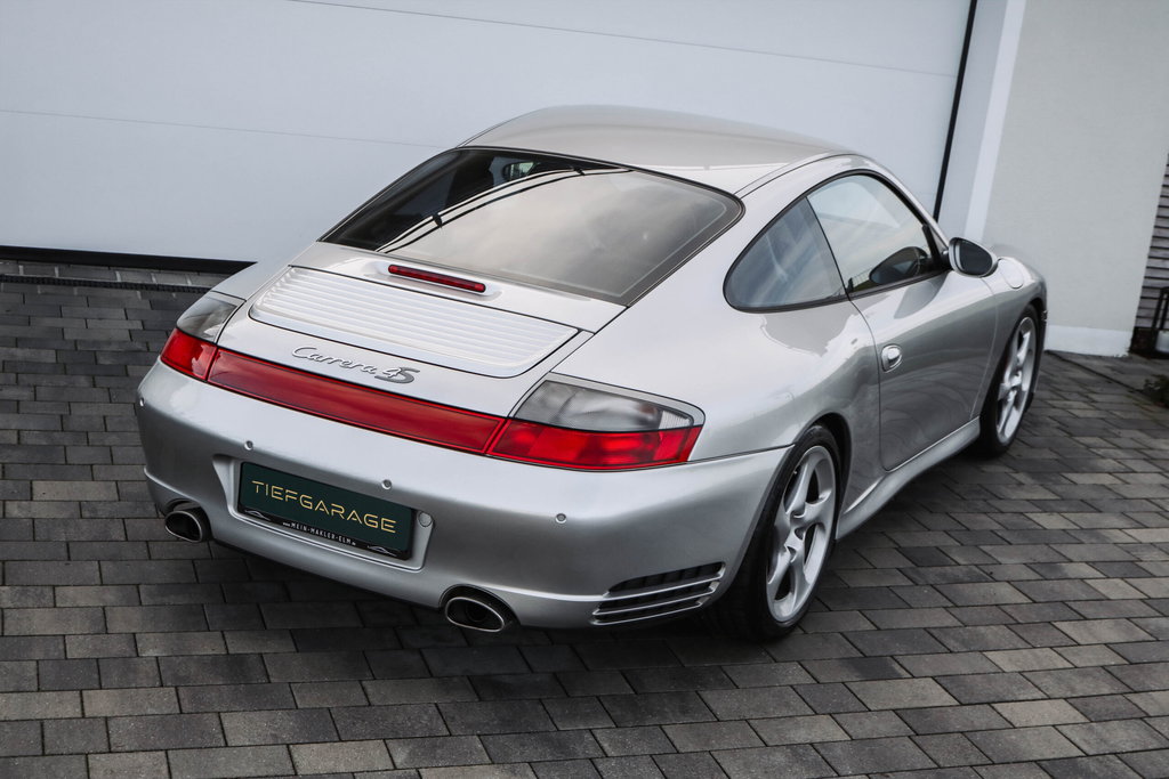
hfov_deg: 41.9
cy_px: 390
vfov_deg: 28.7
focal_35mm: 47
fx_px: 1526
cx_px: 584
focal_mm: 31.6
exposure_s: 1/160
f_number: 4
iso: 125
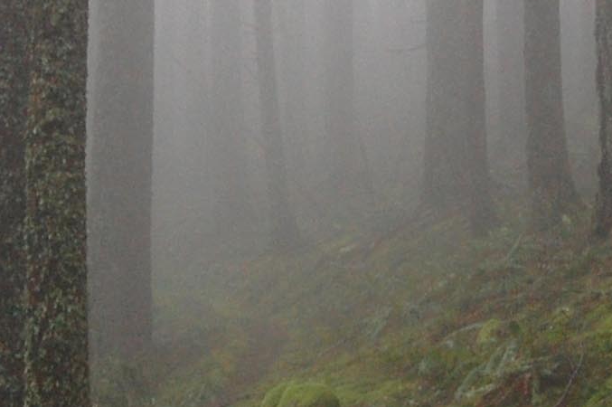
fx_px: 2038
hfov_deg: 17.1
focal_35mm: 120
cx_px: 230
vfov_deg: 11.4
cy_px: 166
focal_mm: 18
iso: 800
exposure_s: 1/20
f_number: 7.1
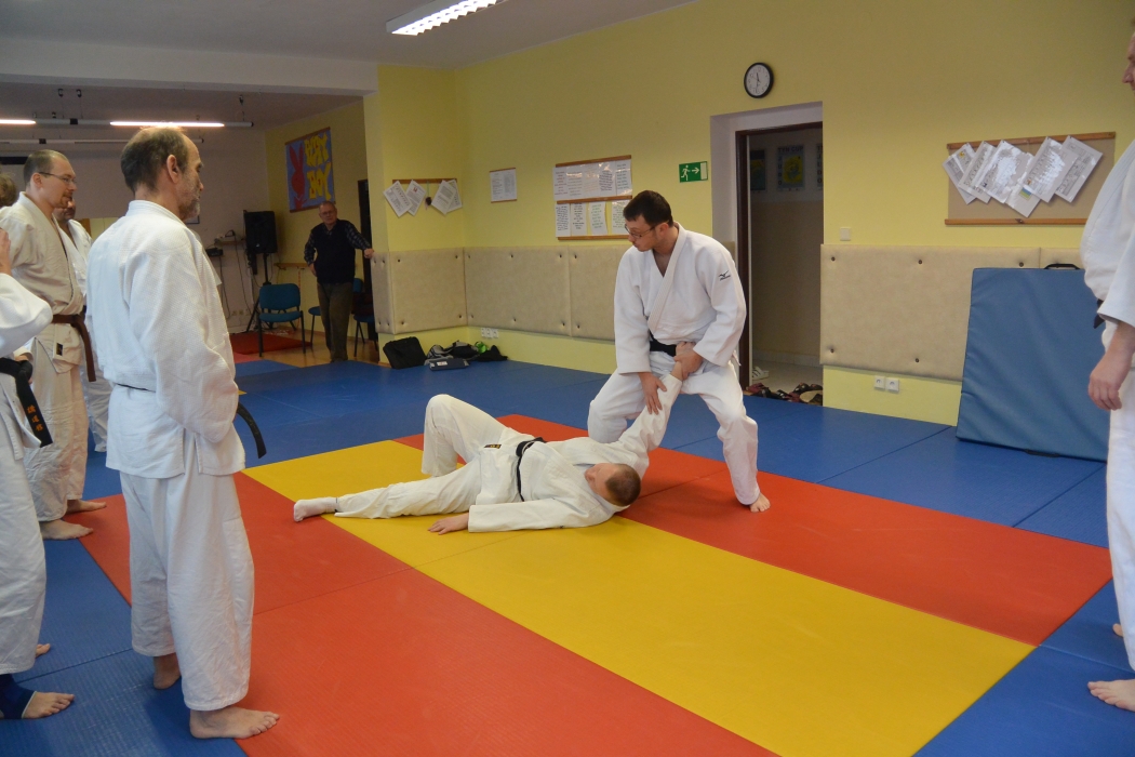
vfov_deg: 47.9
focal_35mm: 27
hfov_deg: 67.4
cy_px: 378
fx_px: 851
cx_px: 568
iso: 400
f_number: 4
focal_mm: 10
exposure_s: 1/80
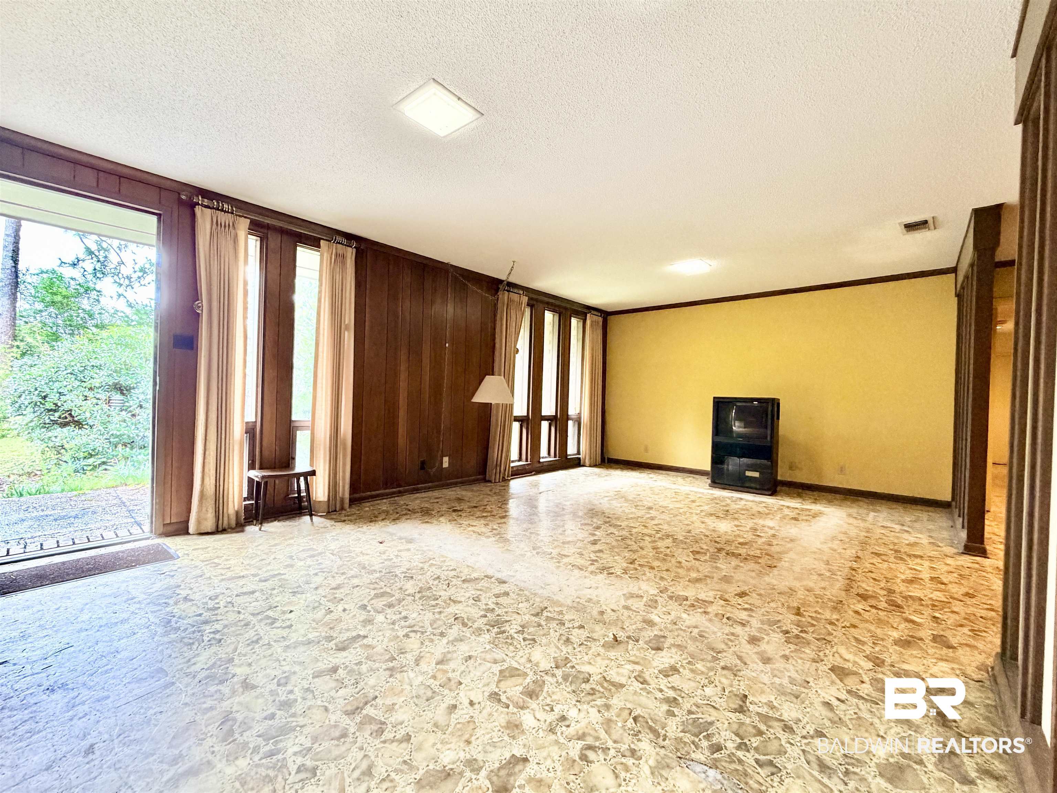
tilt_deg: +0.0
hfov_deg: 102.1
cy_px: 396
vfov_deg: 85.7
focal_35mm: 14
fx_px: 427
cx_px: 528
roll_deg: -0.1
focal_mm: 2.22
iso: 320
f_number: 2.2
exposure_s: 1/60
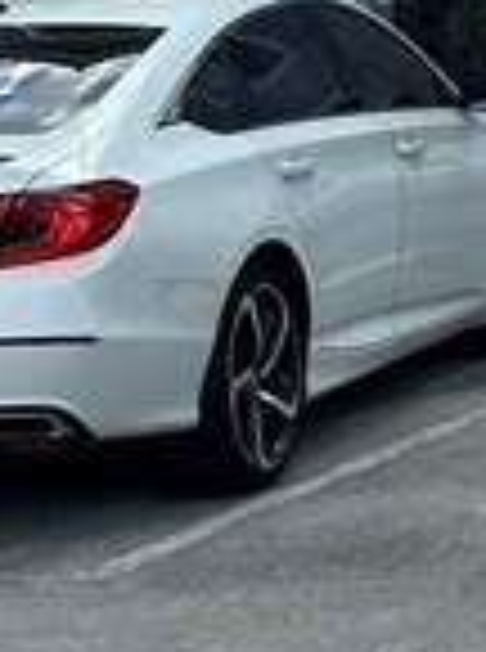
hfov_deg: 7.9
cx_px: 1040
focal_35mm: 177
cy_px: -162
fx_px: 3328
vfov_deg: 11.0
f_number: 1.78
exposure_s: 1/2809
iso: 80
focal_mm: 6.86
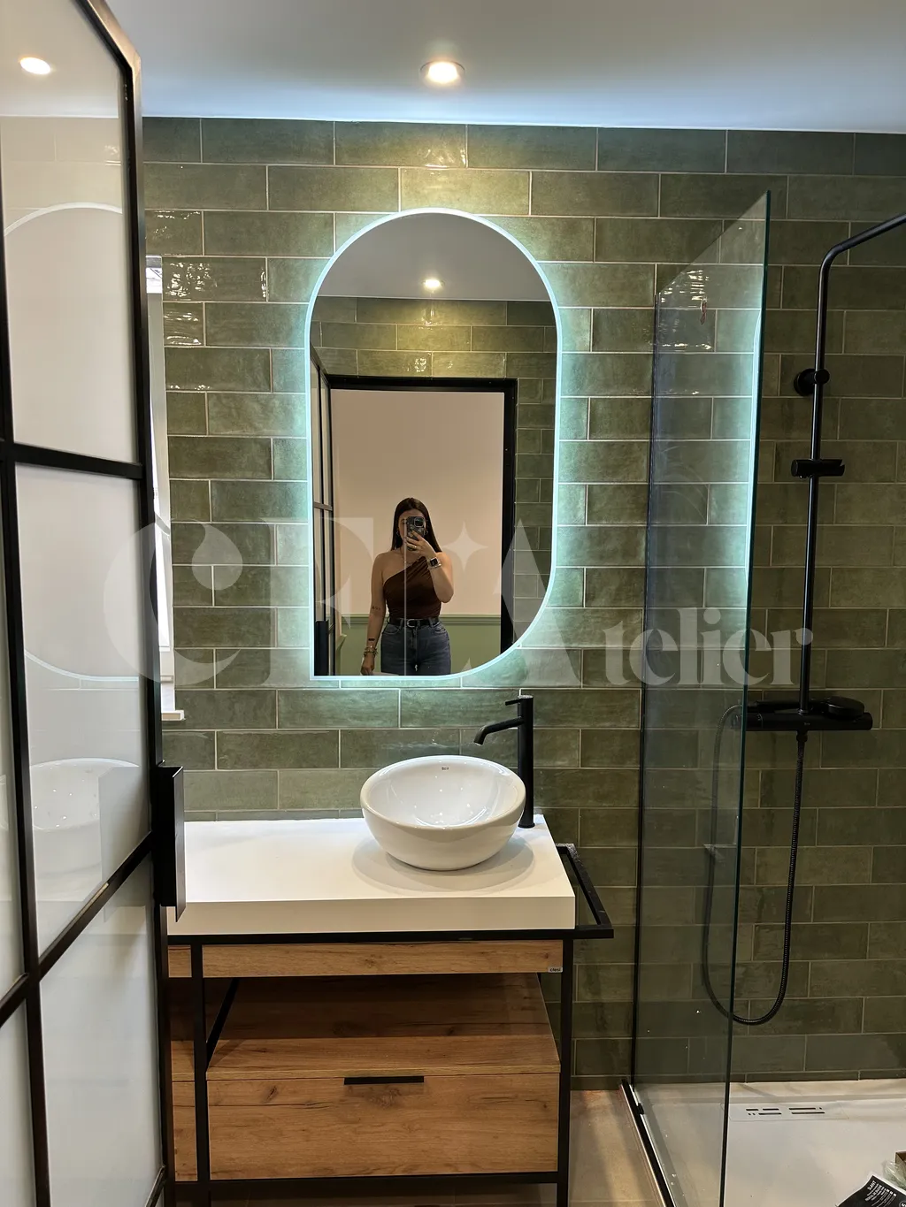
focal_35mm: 24
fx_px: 837
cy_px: 604
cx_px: 453
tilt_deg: -5.5
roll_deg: -0.2
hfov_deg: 56.8
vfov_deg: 71.6
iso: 125
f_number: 1.78
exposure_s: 1/50
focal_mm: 6.86
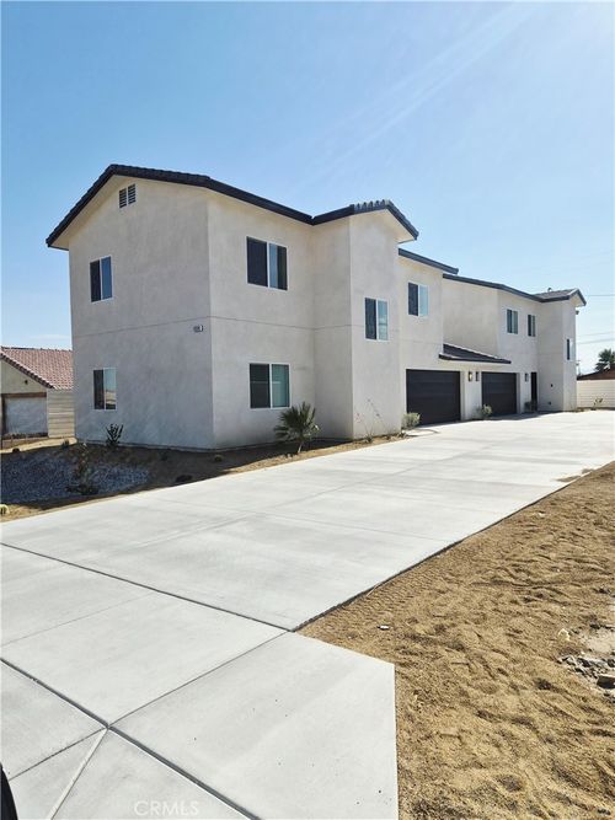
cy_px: 410
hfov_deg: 58.9
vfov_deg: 73.9
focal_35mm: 23
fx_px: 545
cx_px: 308
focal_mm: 5.4
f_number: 1.8
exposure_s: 1/10000
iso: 50
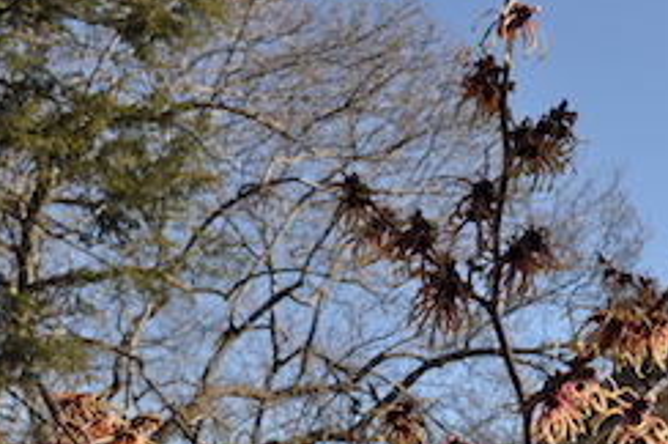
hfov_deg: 25.0
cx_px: 539
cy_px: 414
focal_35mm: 80
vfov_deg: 16.7
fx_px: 1482
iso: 250
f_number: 14
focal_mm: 26
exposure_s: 1/125
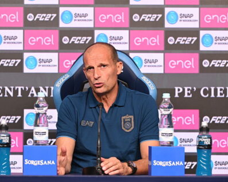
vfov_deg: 9.1
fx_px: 1148
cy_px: 91
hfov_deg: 11.3
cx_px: 106
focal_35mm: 170
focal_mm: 150
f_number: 5
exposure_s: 1/320
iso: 3200
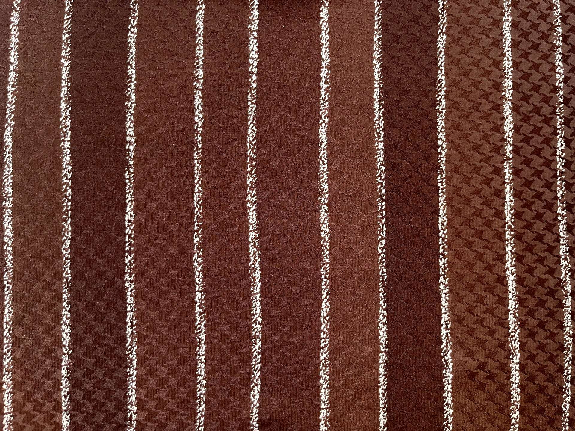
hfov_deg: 69.4
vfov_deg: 54.9
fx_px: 415
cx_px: 288
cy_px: 216
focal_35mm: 25
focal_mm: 5.1
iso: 160
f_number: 1.6
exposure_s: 1/60
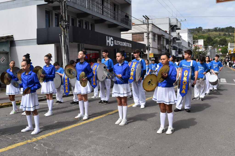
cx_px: 118
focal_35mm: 36
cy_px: 78
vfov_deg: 36.9
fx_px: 235
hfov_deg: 53.1
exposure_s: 1/400
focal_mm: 24
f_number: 10
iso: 200
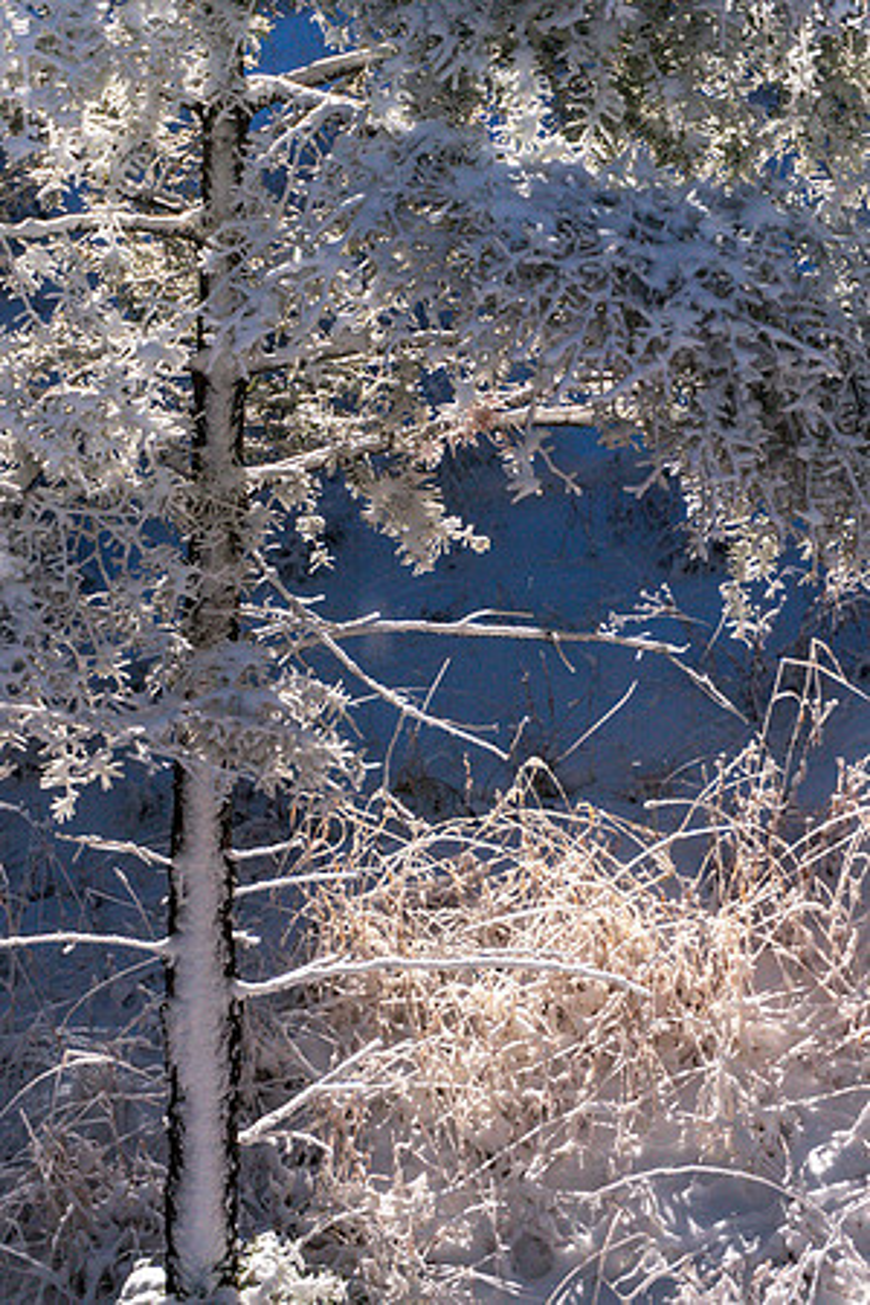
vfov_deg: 27.0
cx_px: 435
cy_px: 652
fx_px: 2719
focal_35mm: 75
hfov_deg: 18.2
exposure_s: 1/2000
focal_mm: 50
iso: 400
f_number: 5.6
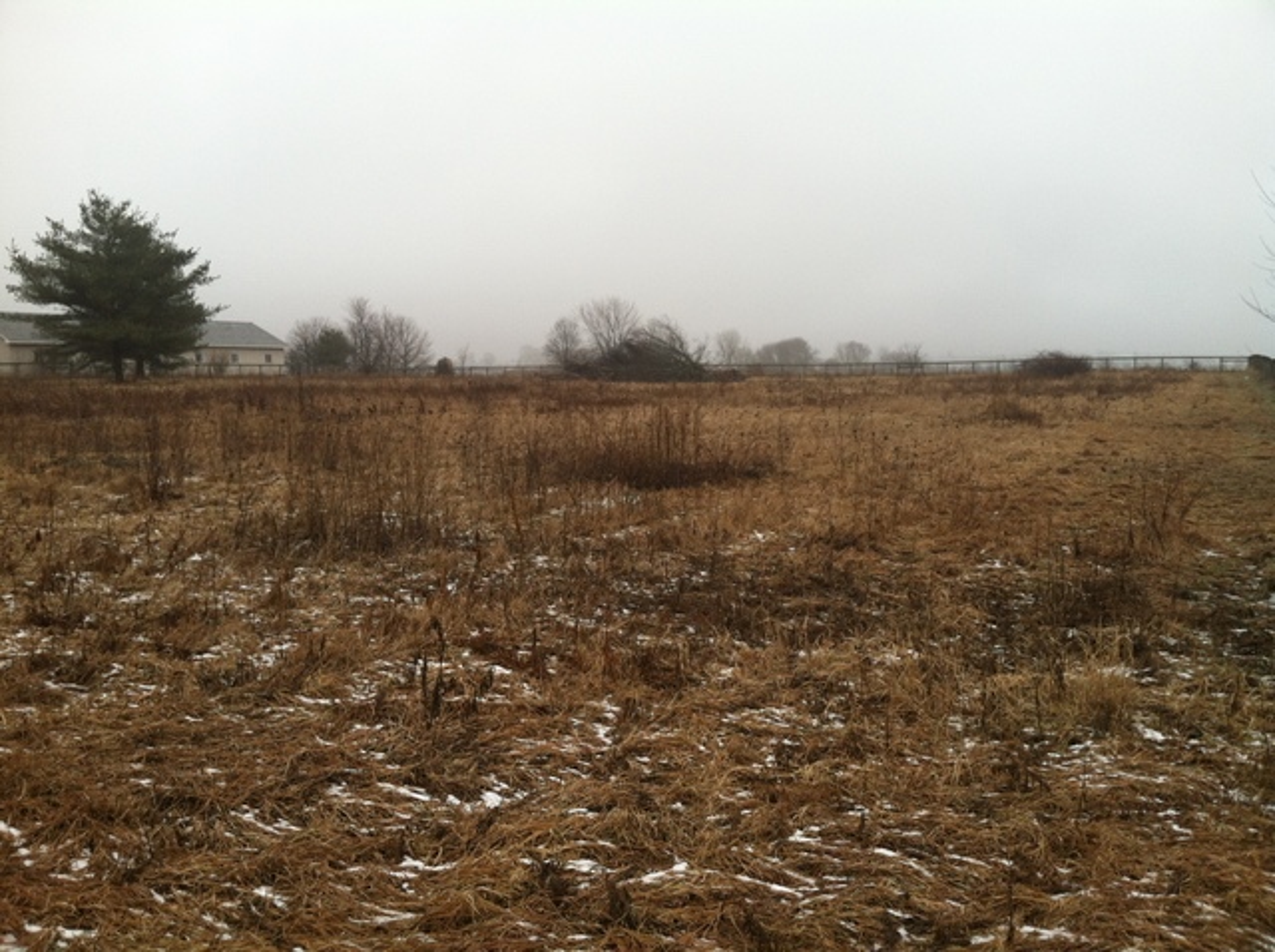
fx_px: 1287
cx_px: 638
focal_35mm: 35
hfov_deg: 52.7
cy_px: 476
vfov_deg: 40.6
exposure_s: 1/129
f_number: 2.8
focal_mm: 3.85
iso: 80
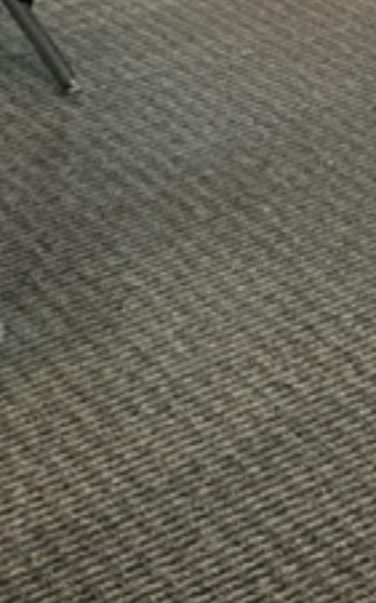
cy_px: -248
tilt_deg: -18.9
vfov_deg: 15.6
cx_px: 72
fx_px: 2052
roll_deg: +0.9
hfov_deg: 10.4
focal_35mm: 125
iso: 640
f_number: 1.6
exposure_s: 1/30
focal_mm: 5.1
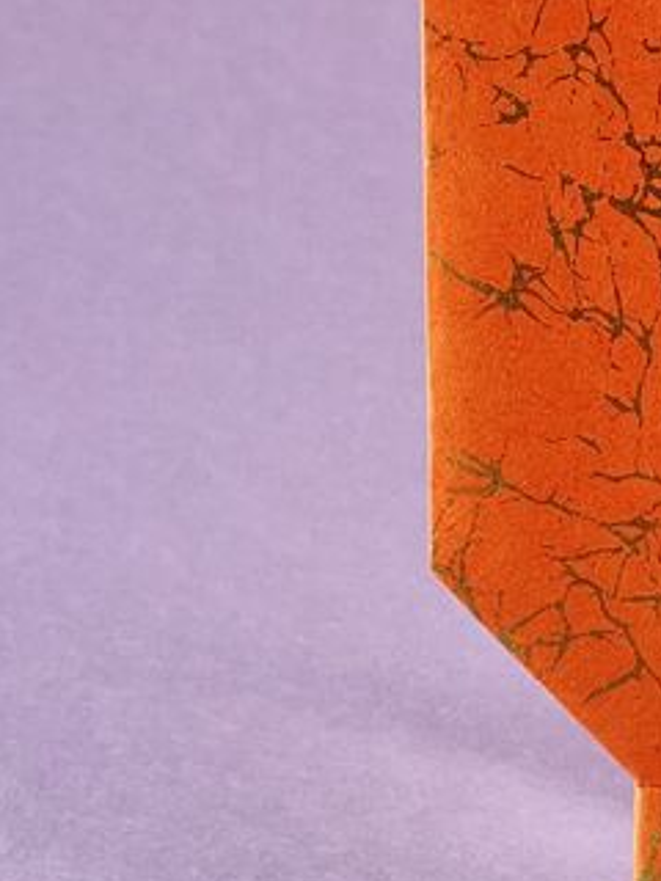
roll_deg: -0.8
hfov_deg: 9.1
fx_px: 4074
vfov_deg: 12.3
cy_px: 380
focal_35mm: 160
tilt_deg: -18.9
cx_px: 854
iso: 100
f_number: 2.2
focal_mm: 7.5
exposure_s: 1/100
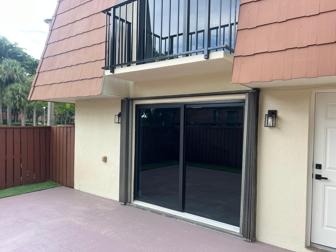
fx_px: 252
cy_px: 126
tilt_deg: -1.4
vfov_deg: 53.1
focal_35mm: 26
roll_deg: -1.5
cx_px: 168
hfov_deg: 67.3
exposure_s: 1/121
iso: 40
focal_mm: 5.7
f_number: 1.5
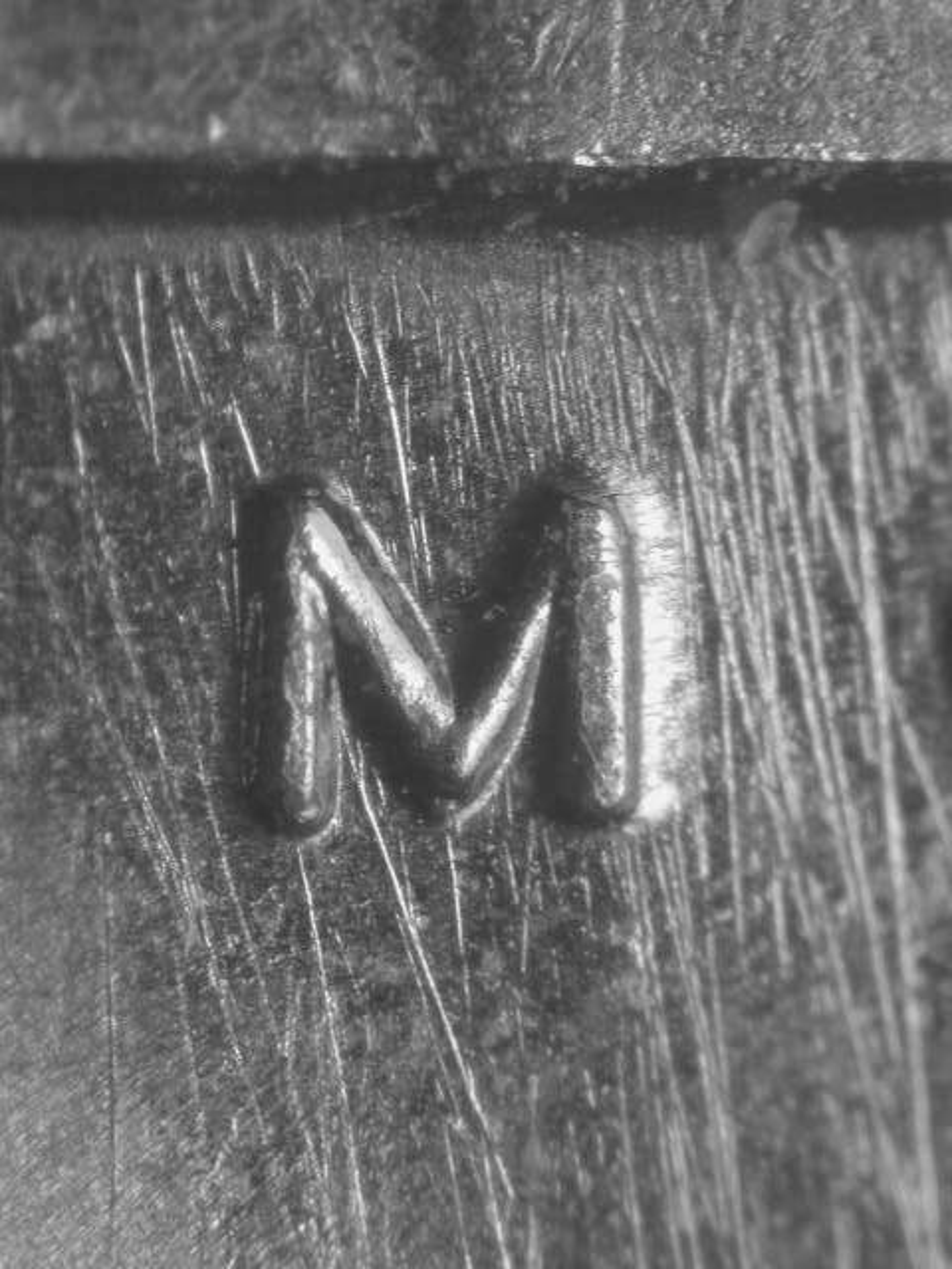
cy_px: 634
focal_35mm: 149
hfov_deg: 10.0
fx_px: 5464
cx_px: 476
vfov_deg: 13.3
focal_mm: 30.8
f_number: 5
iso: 100
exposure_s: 1/10.4
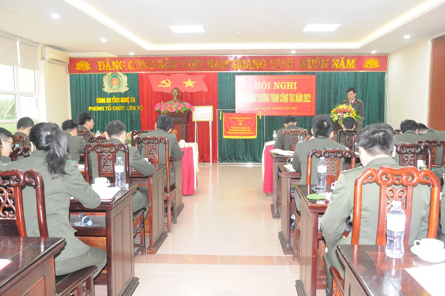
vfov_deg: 39.9
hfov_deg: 57.3
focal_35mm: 33
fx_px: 407
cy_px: 148
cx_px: 222
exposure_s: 1/60
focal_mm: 22
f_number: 7.1
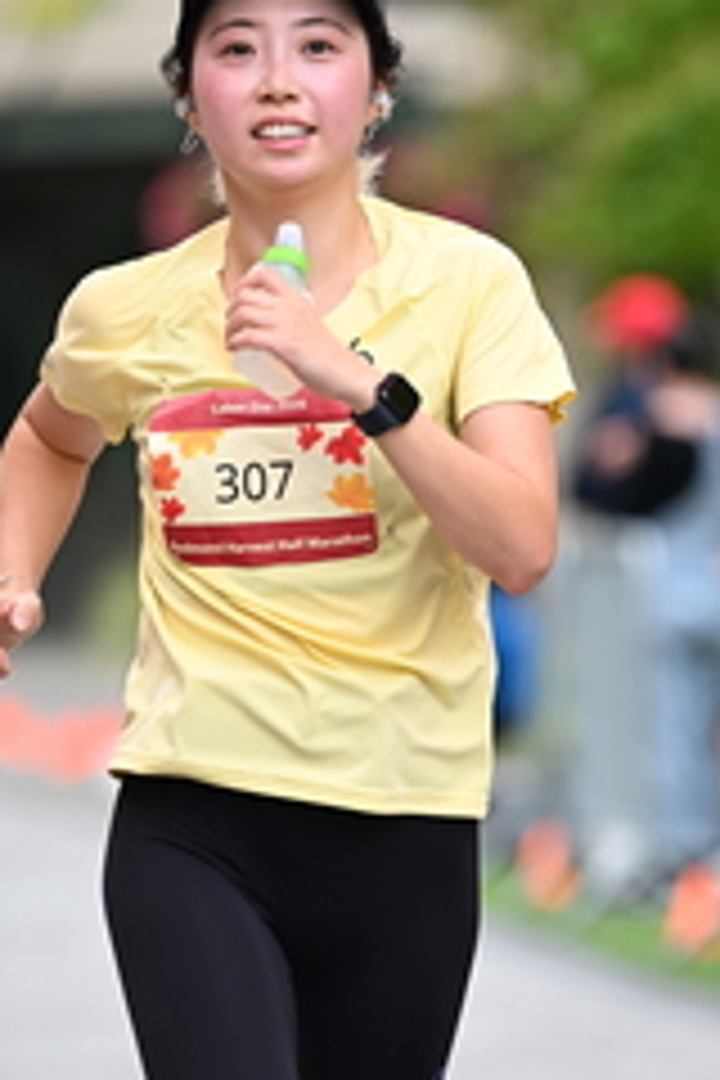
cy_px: 468
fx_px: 12029
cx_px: 349
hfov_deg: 3.4
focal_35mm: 401
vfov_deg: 5.1
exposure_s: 1/2000
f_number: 2.8
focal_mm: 175
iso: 640
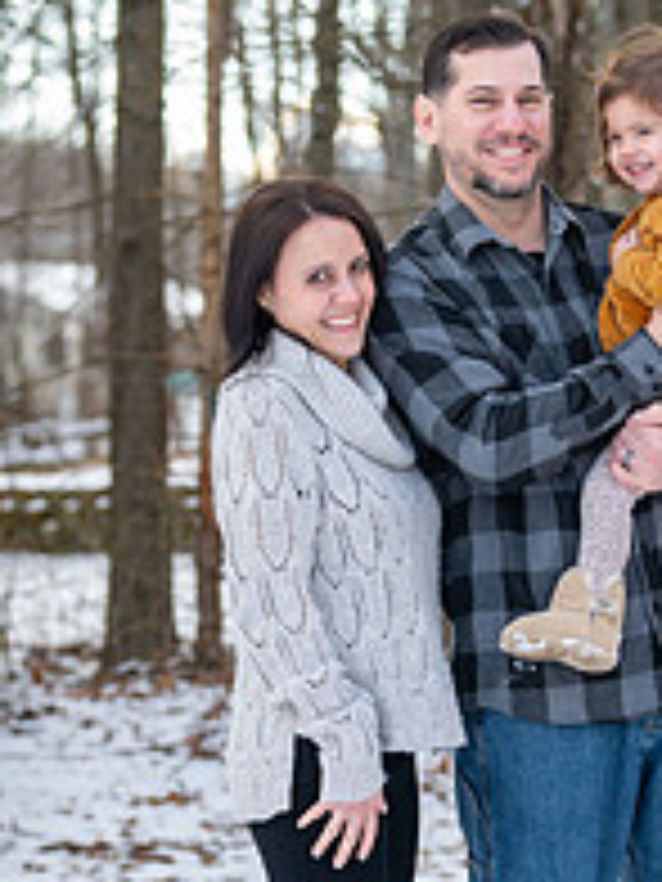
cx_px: 570
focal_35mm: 154
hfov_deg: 9.6
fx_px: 3927
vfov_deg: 12.8
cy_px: 418
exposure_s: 1/500
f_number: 3.5
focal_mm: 70
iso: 320
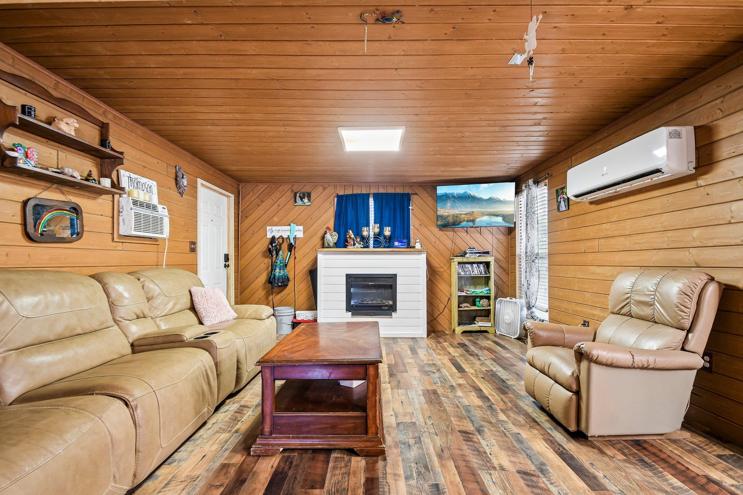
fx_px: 310
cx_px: 372
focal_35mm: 15
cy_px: 248
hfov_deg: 100.4
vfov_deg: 77.3
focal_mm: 10
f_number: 8
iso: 400
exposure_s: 1/2.5
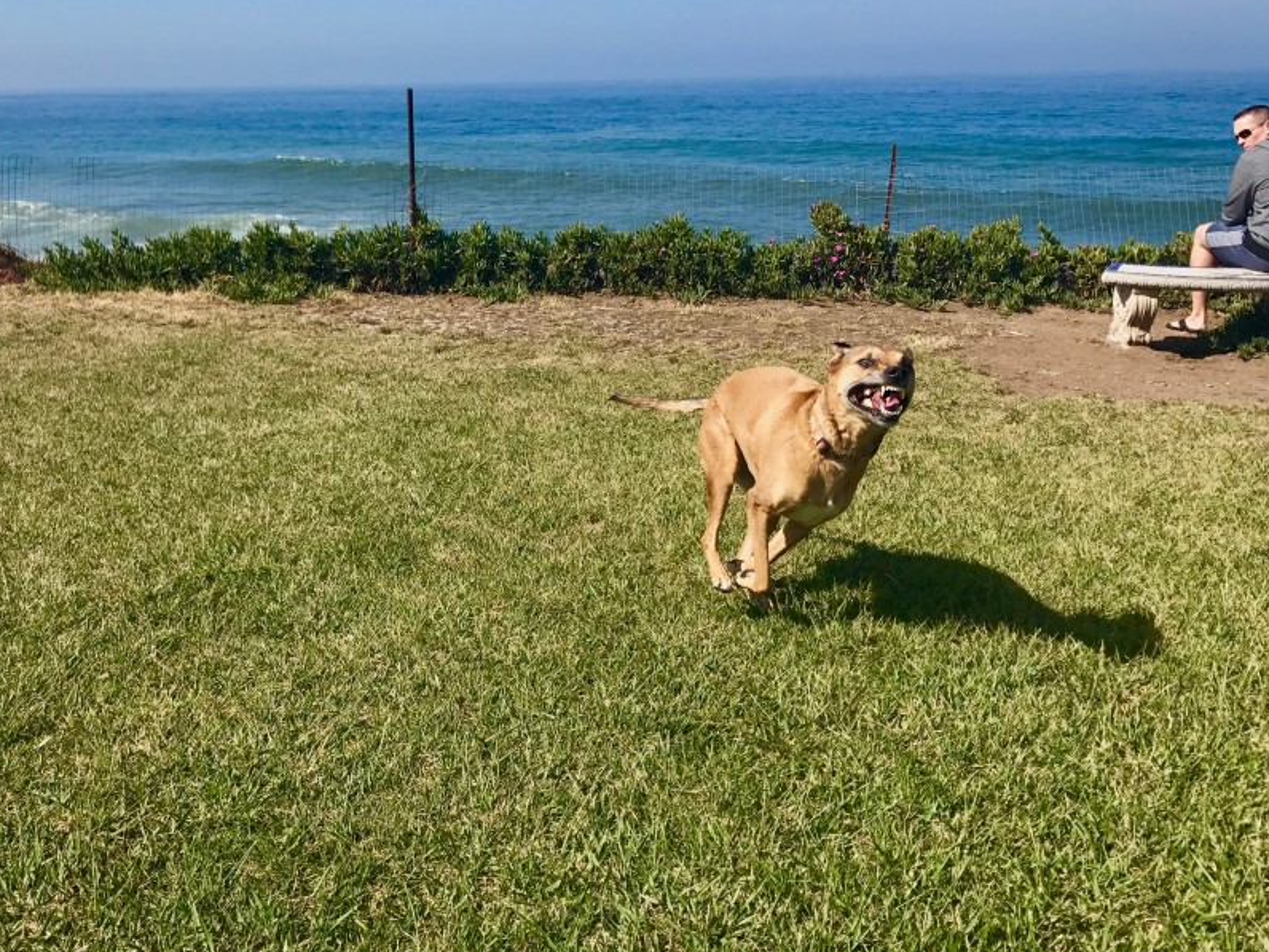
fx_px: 1320
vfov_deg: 39.5
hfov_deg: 50.8
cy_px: 384
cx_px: 477
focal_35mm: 36
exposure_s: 1/2591
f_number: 1.8
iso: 20
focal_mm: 3.99
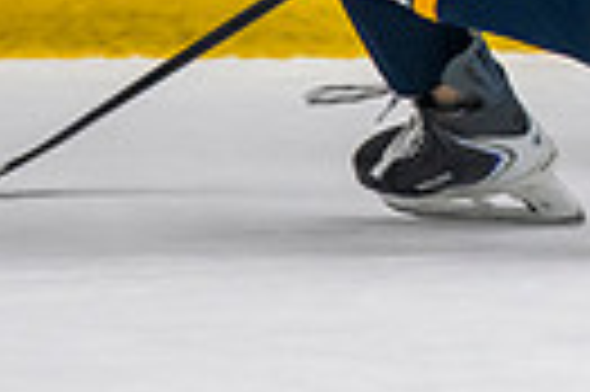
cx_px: 895
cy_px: -484
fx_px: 20264
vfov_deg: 1.1
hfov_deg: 1.7
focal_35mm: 1238
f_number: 3.2
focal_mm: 185
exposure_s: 1/640
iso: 2000
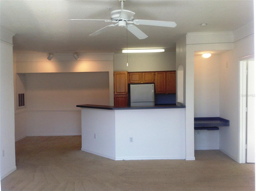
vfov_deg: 40.6
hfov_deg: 52.7
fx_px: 258
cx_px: 128
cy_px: 96
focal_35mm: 35
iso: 80
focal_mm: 4.28
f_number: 2.4
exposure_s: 1/120
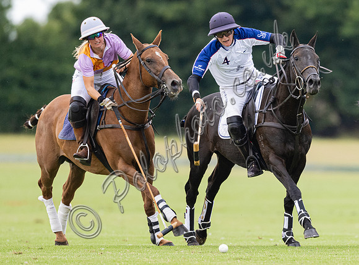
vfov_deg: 1.5
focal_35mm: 1007
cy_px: 149
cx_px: 280
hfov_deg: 2.0
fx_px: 10393
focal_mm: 500
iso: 1250
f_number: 4
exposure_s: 1/500
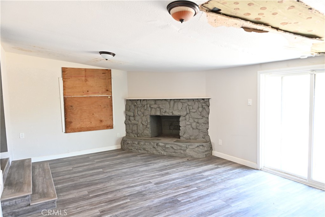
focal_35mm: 24
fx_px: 217
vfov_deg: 53.1
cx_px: 162
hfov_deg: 73.7
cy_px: 108
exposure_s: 1/10
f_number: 5.6
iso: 500
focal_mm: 24
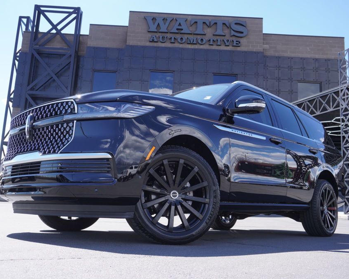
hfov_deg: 52.8
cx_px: 168
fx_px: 351
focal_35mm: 34
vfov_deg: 43.4
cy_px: 139
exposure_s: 1/160
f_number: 5.6
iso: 100
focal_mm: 20
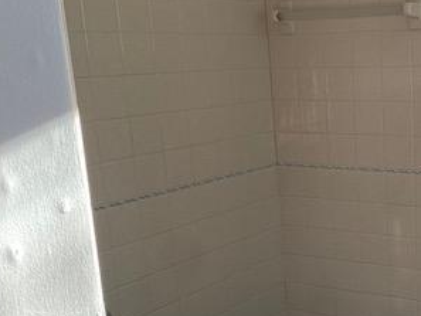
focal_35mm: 56
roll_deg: +1.2
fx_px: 681
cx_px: 417
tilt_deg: -12.9
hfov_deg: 31.8
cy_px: 221
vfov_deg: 25.9
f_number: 1.8
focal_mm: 4.25
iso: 125
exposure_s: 1/66
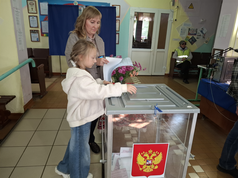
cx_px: 119
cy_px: 89
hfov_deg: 73.9
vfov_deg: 58.9
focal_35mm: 23
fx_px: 158
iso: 250
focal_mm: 5.54
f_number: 1.8
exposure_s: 1/50
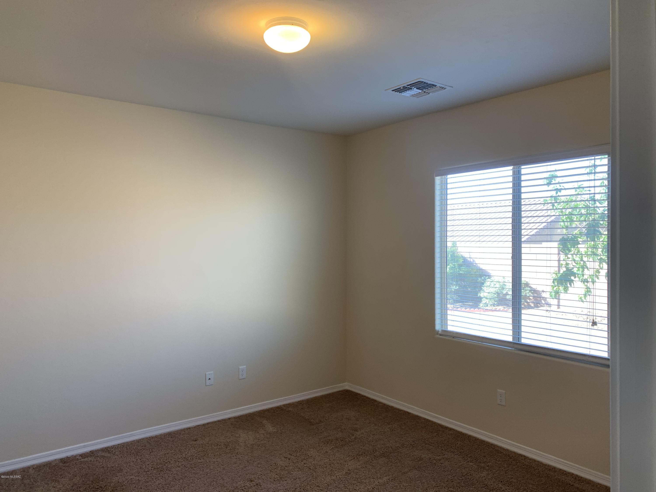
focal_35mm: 26
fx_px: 493
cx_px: 328
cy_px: 246
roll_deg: +0.0
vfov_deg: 53.1
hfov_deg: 67.3
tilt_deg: +0.7
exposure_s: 1/60
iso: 50
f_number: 1.8
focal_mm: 4.25
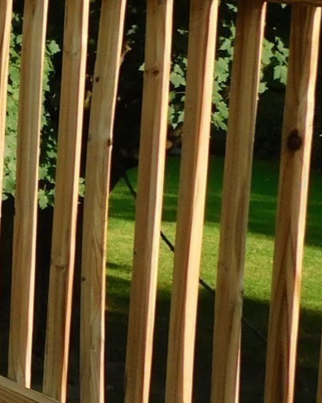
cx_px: -473
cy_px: 181
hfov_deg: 9.3
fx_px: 1762
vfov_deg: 13.0
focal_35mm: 148
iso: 125
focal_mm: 6.3
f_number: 3.5
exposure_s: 1/400
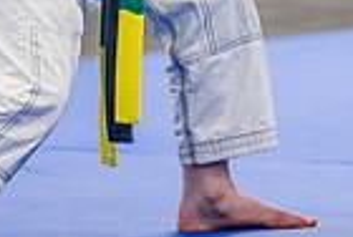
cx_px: 466
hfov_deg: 3.0
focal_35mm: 694
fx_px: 6820
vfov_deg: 2.0
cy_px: -122
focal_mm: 168
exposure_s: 1/500
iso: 3200
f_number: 2.8
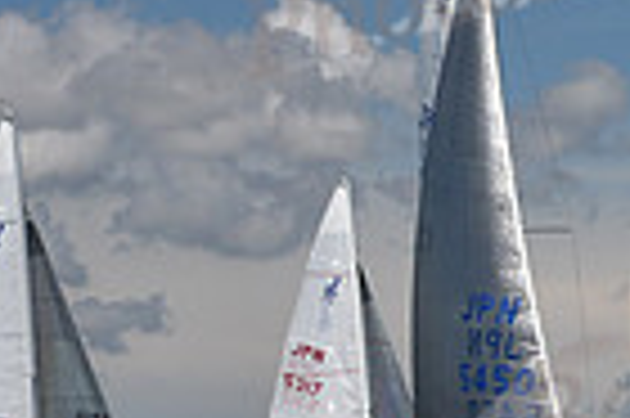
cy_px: 133
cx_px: 1112
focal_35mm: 291
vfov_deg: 4.7
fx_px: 5087
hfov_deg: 6.9
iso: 250
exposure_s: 1/1000
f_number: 7.1
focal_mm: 70
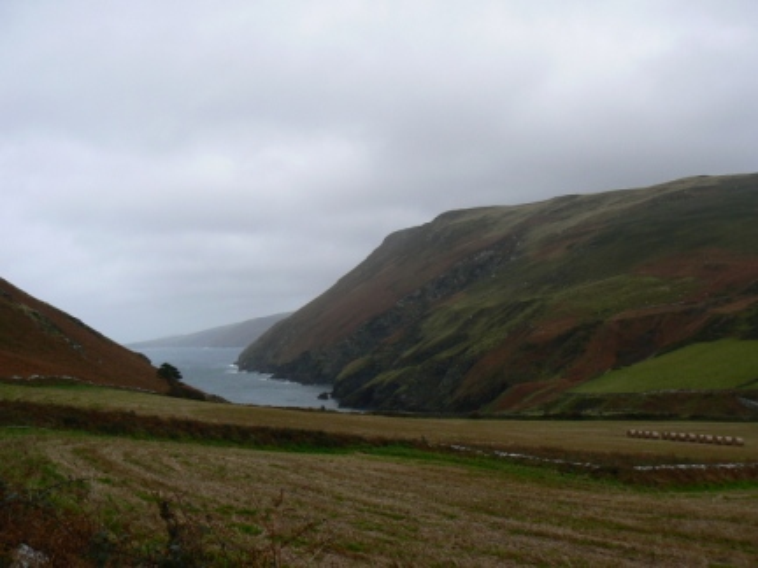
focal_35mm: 36
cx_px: 379
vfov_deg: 39.7
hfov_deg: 51.4
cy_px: 284
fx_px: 788
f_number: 4
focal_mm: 6
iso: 80
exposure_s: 1/60
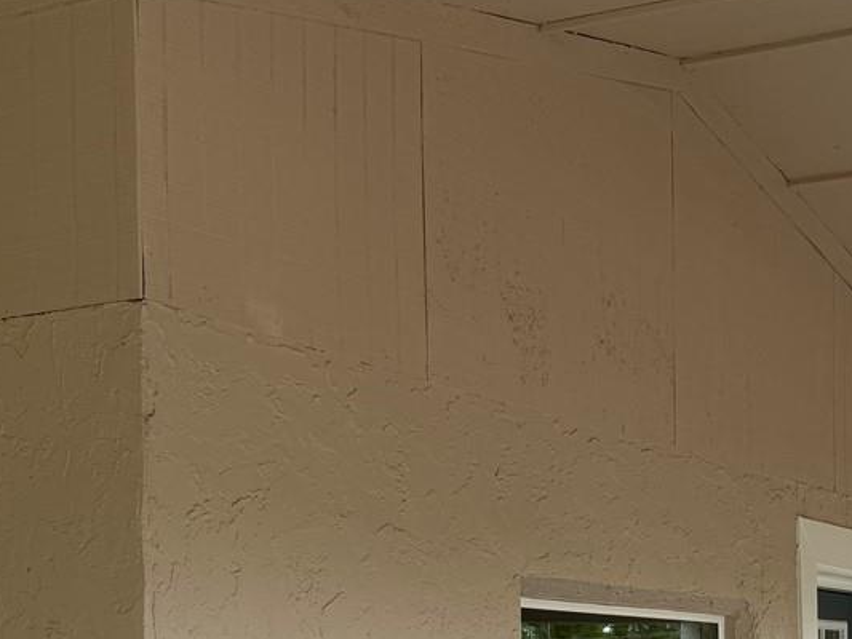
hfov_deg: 26.3
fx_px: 1773
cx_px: 731
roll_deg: +1.1
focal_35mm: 72
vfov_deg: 19.6
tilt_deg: -0.3
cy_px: 706
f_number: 1.78
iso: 80
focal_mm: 6.76
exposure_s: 1/1091
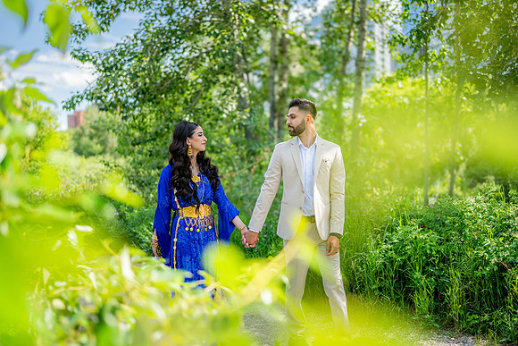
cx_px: 259
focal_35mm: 35
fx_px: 504
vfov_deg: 37.9
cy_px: 173
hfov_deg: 54.4
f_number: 1.2
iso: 125
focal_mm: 35
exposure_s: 1/3200
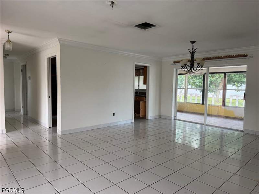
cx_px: 130
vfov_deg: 56.8
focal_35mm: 24
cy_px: 97
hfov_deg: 71.6
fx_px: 180
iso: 100
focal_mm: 6.76
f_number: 1.78
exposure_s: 1/193
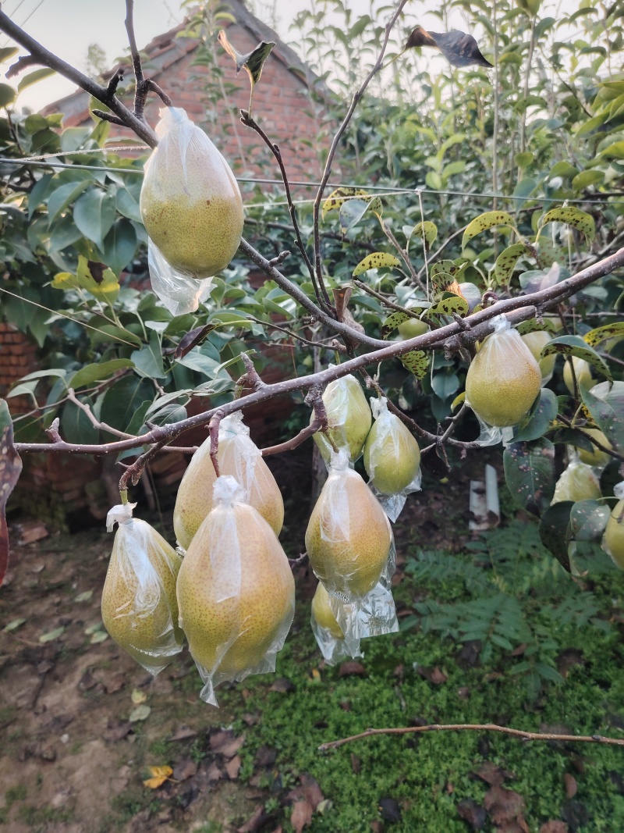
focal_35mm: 24
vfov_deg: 71.6
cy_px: 416
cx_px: 312
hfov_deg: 56.8
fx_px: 577
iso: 506
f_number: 1.75
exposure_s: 1/900
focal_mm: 5.25
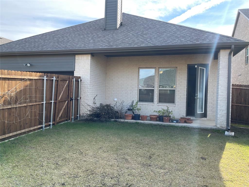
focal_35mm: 26
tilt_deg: +0.0
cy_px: 94
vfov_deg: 53.1
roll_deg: -2.2
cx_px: 124
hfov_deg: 67.3
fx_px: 187
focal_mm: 5.1
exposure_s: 1/692
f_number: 1.6
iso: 32
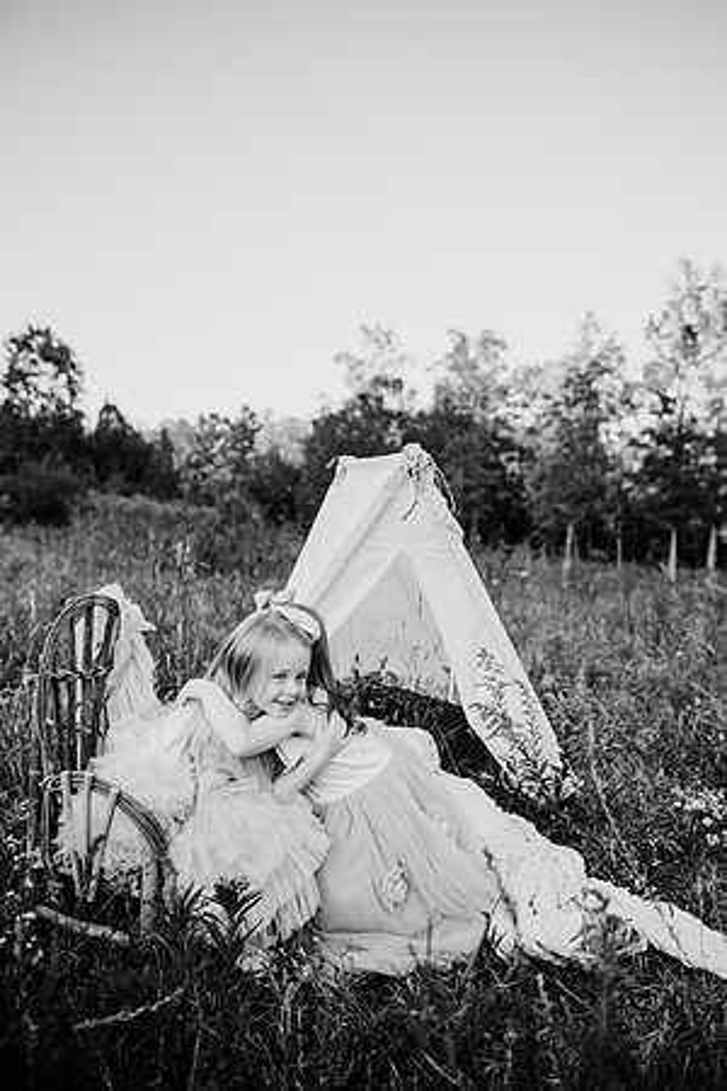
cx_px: 364
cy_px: 546
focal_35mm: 24
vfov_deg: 73.7
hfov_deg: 53.1
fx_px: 727
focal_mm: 24
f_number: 2.5
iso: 250
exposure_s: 1/800
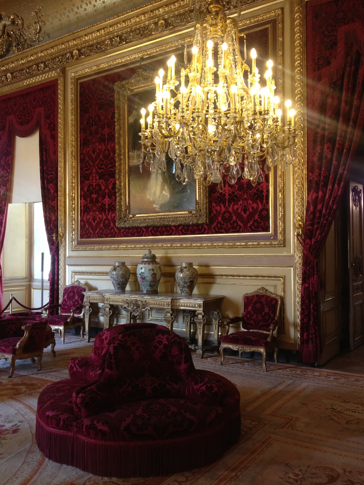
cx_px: 182
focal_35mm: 35
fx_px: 491
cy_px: 242
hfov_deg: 40.7
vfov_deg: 52.6
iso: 160
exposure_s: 1/20
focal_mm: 4.28
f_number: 2.4
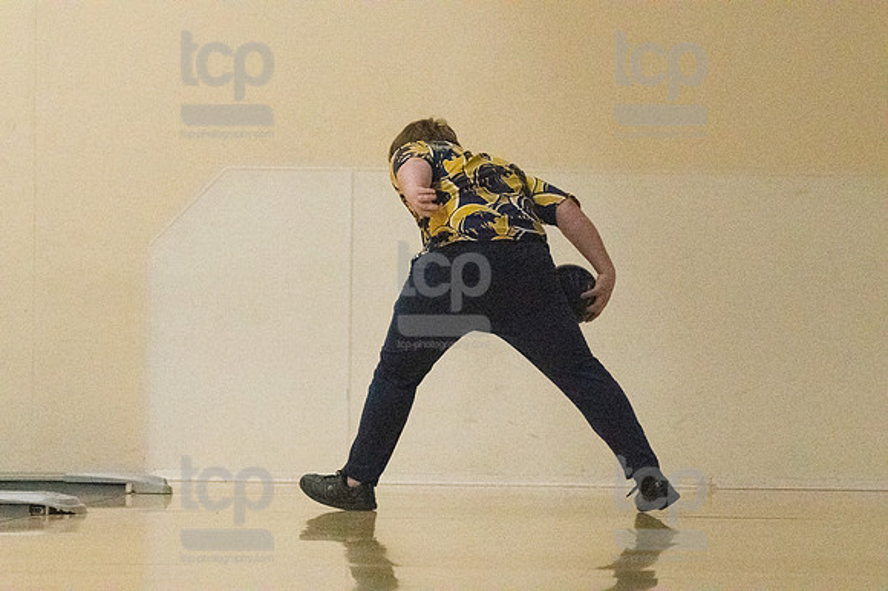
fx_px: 4807
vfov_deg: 7.0
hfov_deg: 10.6
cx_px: 444
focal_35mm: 195
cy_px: 296
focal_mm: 130
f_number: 4.5
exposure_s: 1/1250
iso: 10000
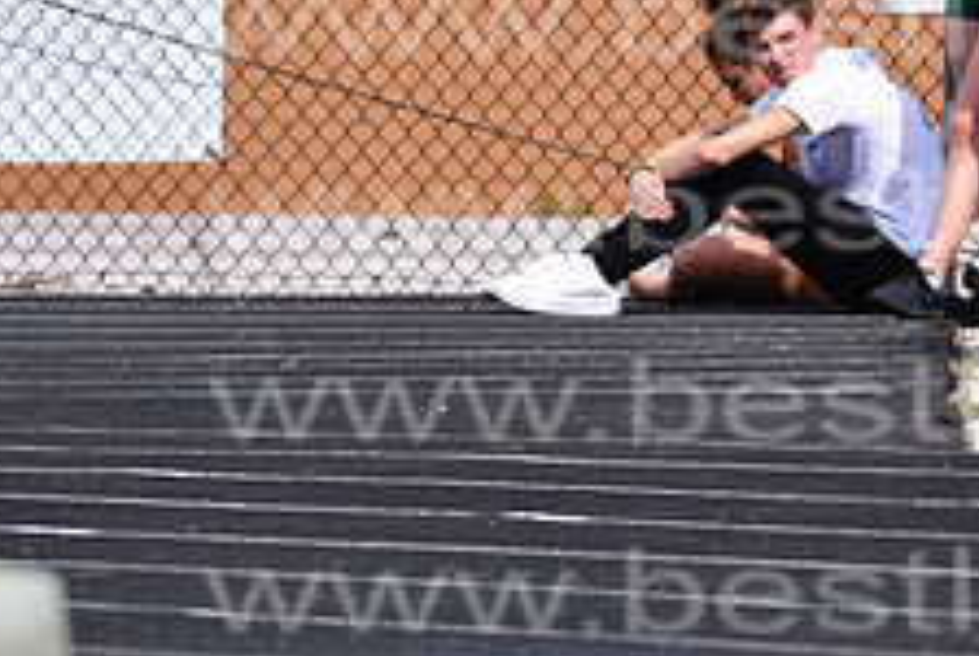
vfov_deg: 1.2
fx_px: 31695
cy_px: -68
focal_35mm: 1164
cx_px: 1198
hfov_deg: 1.8
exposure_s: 1/2000
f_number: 4.5
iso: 200
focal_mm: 300
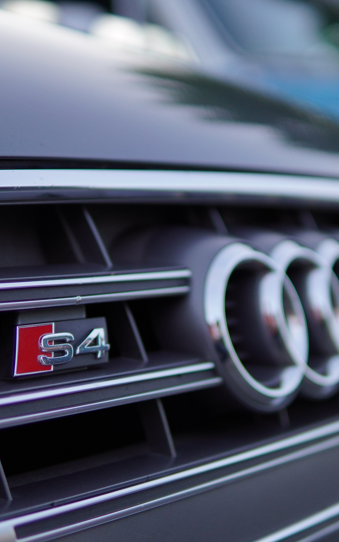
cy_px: 270
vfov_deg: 29.8
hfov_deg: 18.9
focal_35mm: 69
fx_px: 1020
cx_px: 197
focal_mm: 30
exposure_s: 1/1250
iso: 500
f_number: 1.4
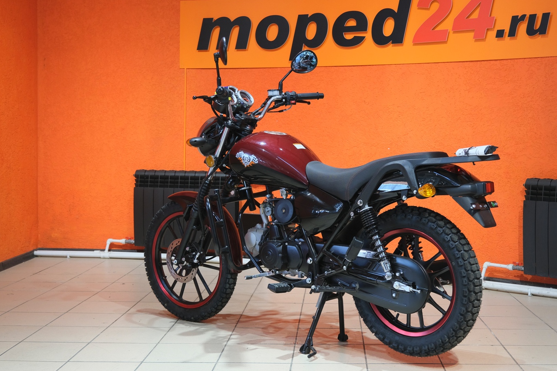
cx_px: 322
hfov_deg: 41.0
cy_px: 169
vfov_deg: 28.1
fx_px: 743
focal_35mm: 48
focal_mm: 27.5
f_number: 4
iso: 1000
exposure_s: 1/60
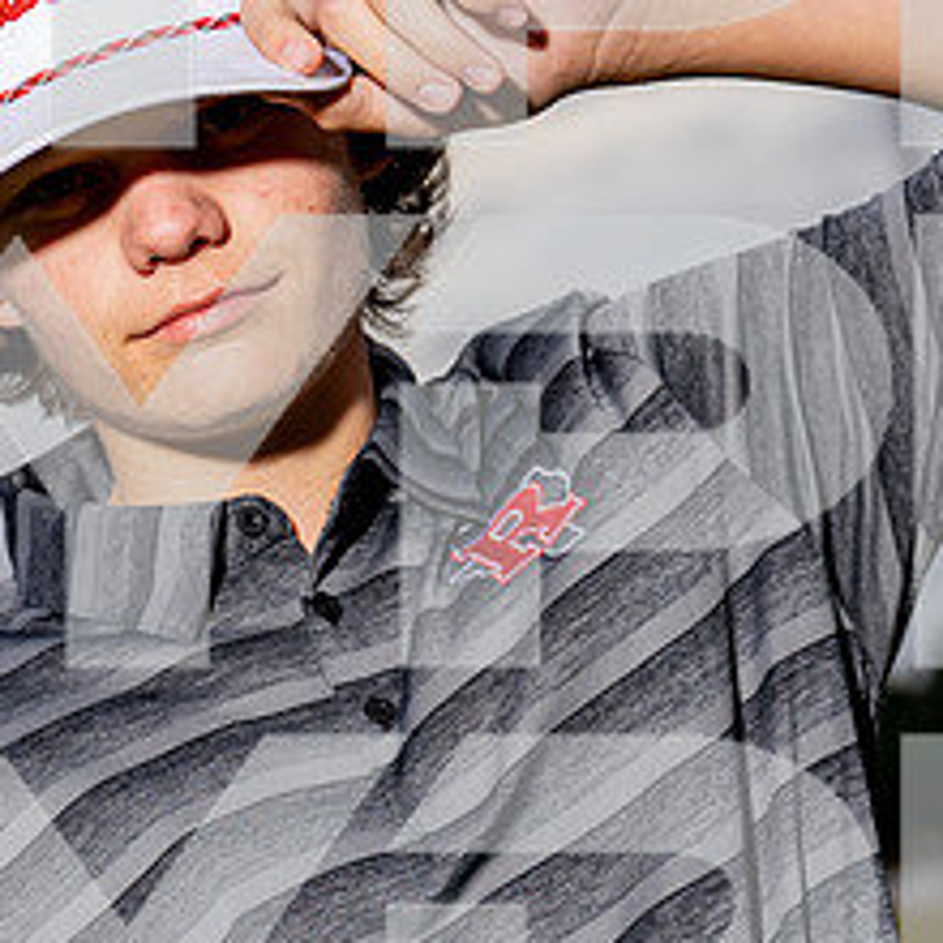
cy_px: 444
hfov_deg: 12.5
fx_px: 4284
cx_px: 317
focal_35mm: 139
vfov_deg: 12.6
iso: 100
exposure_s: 1/250
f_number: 4
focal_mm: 62
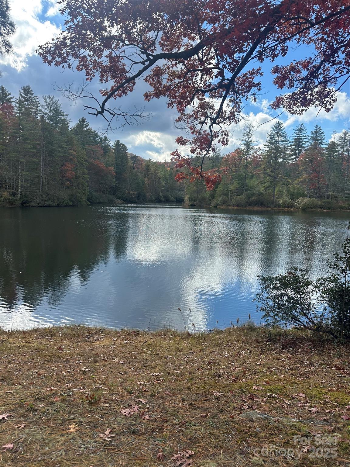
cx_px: 175
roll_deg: -2.5
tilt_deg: -7.0
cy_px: 234
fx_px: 324
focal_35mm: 24
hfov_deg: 56.8
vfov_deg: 71.6
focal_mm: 6.86
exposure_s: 1/2660
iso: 80
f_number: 1.78
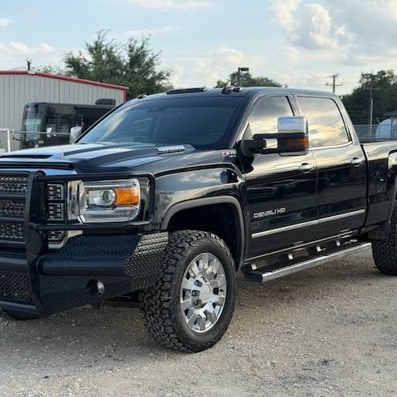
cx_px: 184
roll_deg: -1.5
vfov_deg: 30.0
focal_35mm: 57
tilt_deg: -4.6
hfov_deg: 30.0
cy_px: 198
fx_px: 740
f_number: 1.78
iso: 80
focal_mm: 6.76
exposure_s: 1/1795
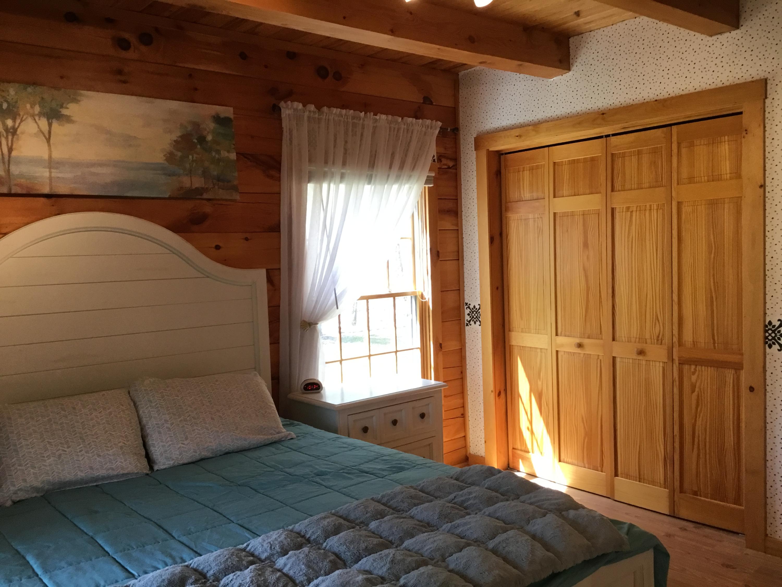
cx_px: 391
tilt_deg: -3.6
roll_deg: +1.4
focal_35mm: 31
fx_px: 700
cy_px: 294
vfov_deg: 45.4
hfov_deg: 58.4
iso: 40
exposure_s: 1/30
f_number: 2.4
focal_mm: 3.3
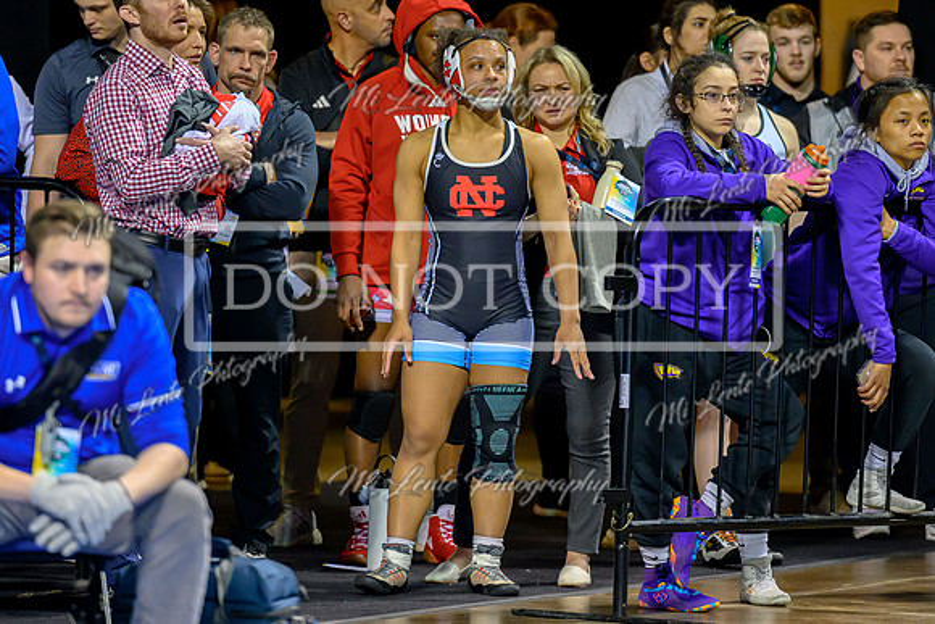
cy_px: 266
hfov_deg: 7.3
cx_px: 460
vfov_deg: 4.9
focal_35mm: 283
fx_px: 7357
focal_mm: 200
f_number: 2.8
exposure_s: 1/800
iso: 4000
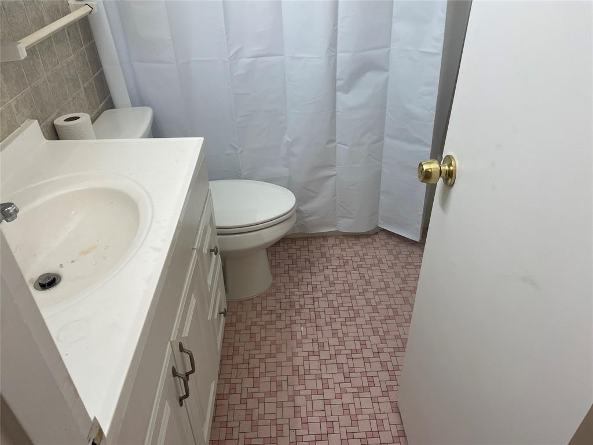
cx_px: 296
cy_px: 222
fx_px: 445
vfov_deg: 53.1
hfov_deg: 67.3
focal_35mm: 26
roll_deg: +0.5
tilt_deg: -36.5
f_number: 1.6
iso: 40
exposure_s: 1/120
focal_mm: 4.2
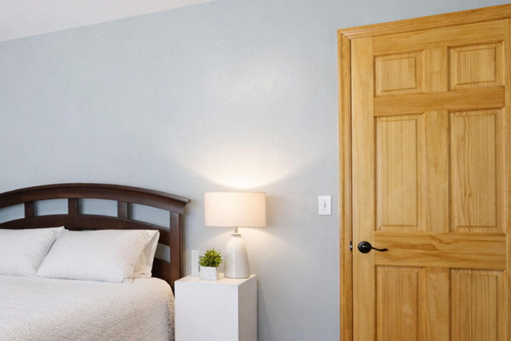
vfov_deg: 35.9
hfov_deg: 48.6
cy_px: 193
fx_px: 525
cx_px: 95
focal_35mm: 37
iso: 64
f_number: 4
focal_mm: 16
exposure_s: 1/8
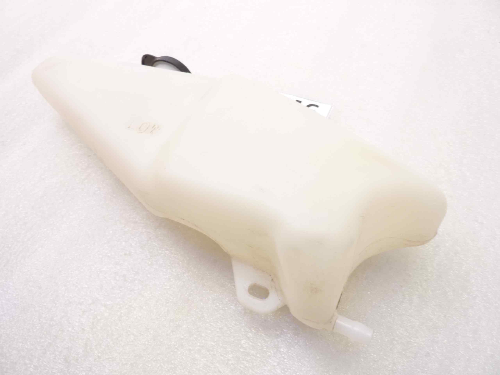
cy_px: 188
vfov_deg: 54.9
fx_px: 361
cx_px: 250
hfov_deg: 69.4
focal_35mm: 25
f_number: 3.3
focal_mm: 4.1
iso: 80
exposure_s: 1/10
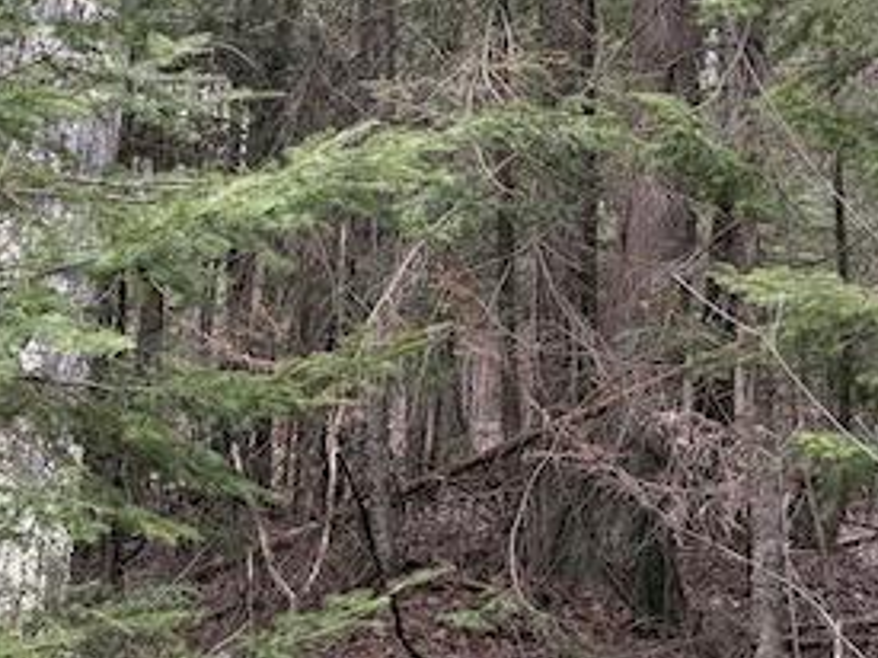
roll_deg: +0.4
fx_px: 1901
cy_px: -75
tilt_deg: +13.6
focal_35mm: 75
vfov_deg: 18.8
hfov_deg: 25.5
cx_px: 723
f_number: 1.6
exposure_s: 1/172
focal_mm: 5.96
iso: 50
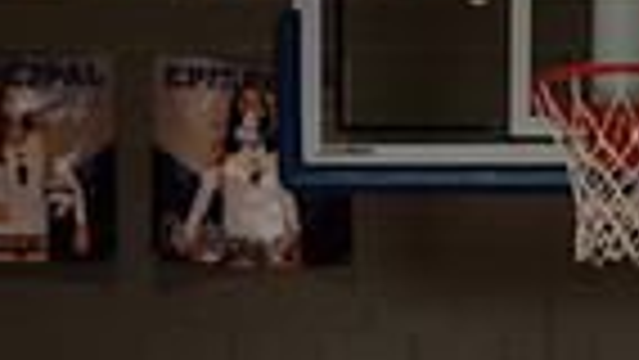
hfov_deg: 14.9
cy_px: 950
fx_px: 2424
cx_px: 522
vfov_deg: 7.7
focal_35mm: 143
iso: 400
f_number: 5.6
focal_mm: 43
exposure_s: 1/250
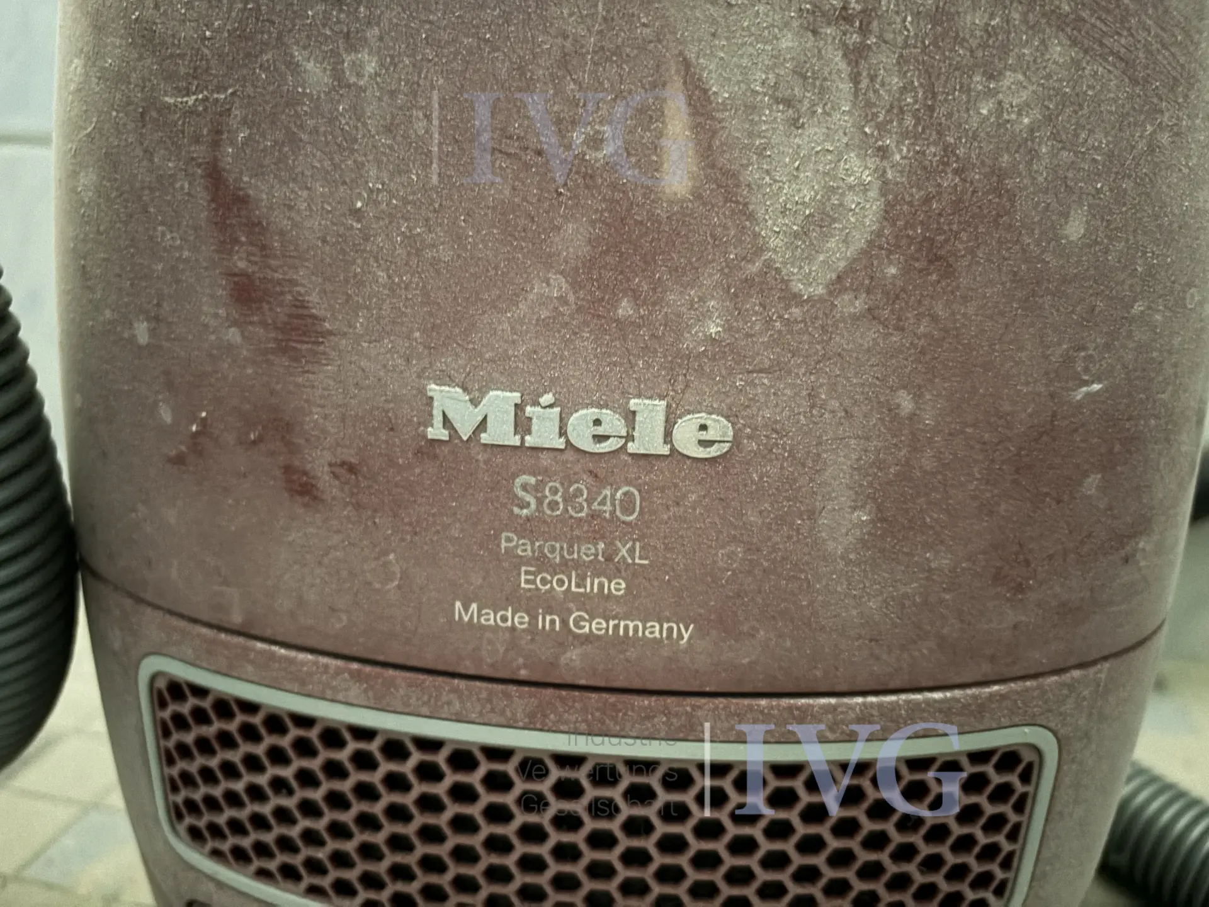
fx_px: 908
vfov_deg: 53.1
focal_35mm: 26
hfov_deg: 67.3
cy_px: 454
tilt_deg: -16.3
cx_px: 604
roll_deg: -1.2
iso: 1600
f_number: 1.6
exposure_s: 1/9
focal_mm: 5.96
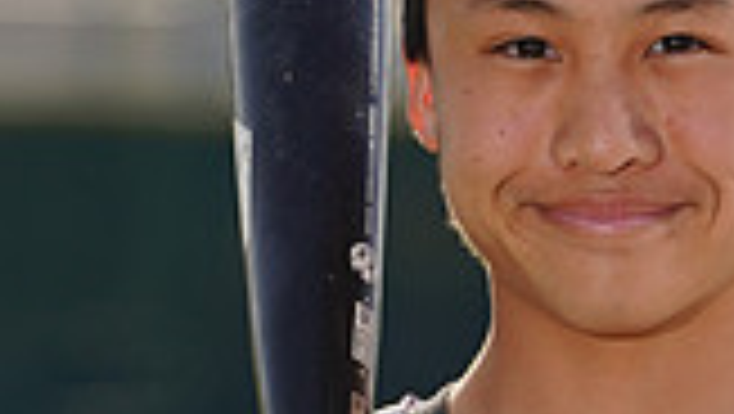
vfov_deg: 1.2
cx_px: 570
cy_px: 680
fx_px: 20258
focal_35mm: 1040
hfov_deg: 2.1
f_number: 9
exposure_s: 1/250
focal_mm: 279
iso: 100
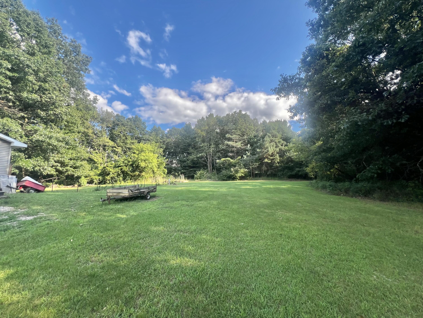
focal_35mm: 13
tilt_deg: +7.0
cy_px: 159
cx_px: 212
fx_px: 159
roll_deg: +2.7
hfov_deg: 106.2
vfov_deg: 89.9
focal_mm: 1.57
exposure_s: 1/337
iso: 32
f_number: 1.8
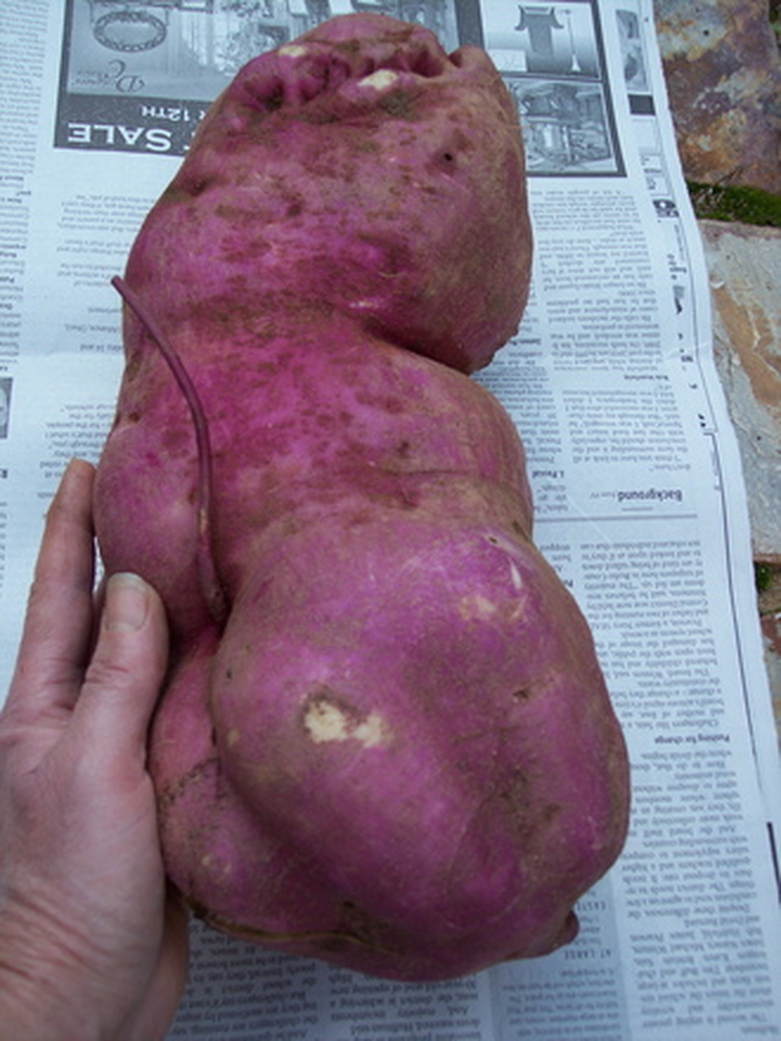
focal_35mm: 39
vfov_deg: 47.9
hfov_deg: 36.8
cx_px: 390
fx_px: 1173
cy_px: 520
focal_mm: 8
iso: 100
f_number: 3.4
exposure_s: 1/350
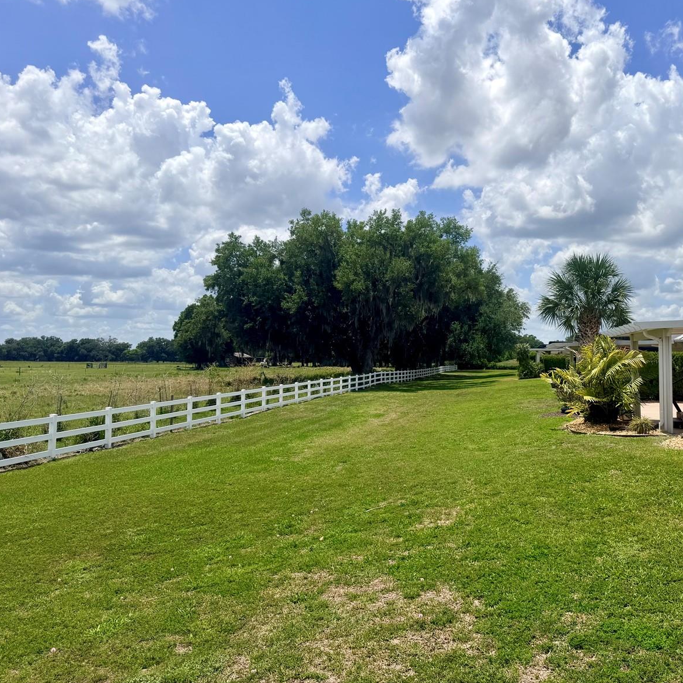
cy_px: 334
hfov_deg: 55.0
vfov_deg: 55.6
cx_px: 426
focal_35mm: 29
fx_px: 647
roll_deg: -0.5
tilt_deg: +4.4
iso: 80
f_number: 1.78
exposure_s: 1/10309
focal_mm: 6.76
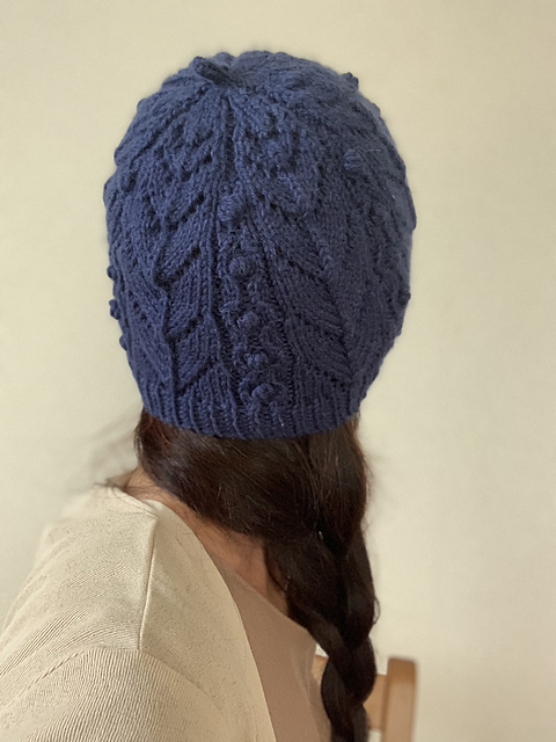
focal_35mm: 32
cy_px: 371
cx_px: 278
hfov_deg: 44.2
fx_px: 685
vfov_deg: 56.8
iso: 500
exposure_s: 1/23
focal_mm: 2.87
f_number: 2.2
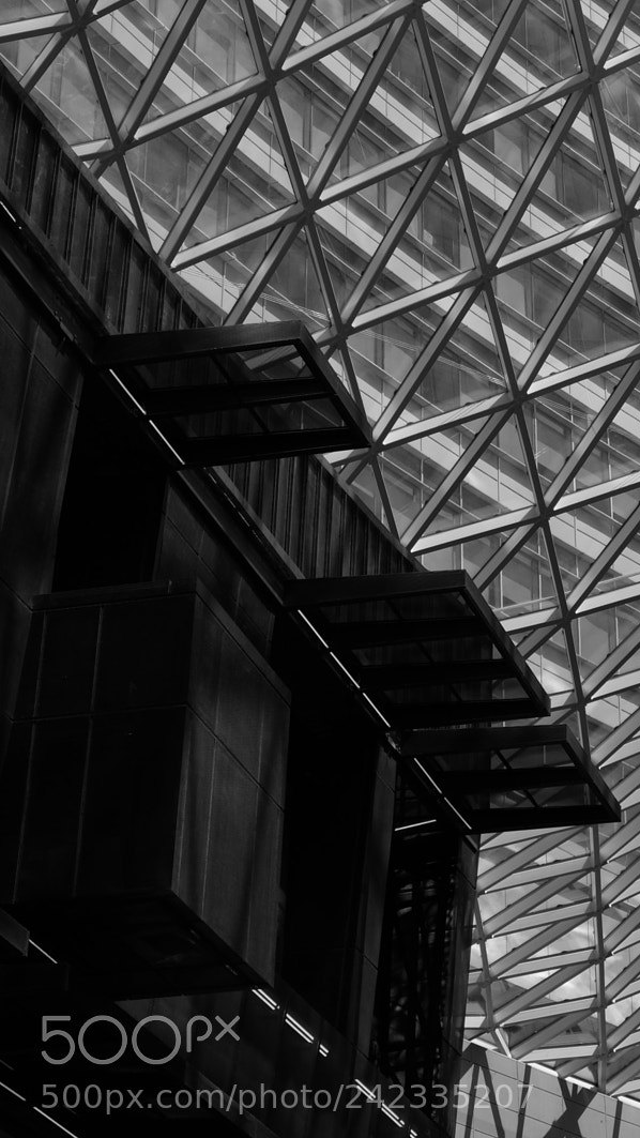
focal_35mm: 93
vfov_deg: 22.8
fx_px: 2806
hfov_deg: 12.9
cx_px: 545
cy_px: 324
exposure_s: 1/40
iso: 200
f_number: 8
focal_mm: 39
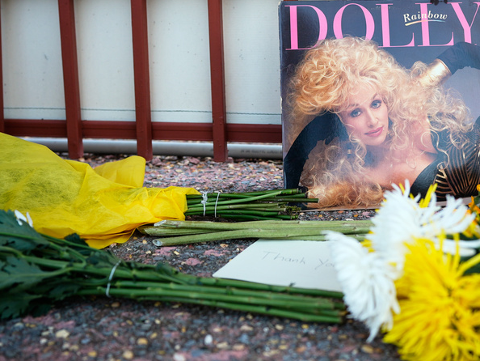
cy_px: 116
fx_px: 735
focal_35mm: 53
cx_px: 355
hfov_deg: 35.4
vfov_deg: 27.4
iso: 125
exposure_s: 1/640
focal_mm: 32
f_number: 2.8
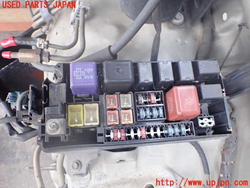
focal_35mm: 30
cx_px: 125
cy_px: 94
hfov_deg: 60.0
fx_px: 217
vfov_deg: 46.8
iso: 320
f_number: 2.3
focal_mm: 5.4
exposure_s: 1/125
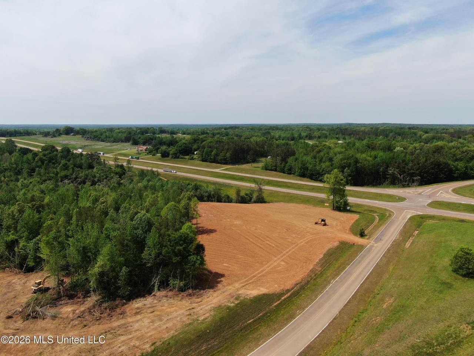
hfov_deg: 71.6
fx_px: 329
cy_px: 178
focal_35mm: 24
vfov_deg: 56.8
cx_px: 237
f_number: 2.8
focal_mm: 4.39
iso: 110
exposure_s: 1/2000
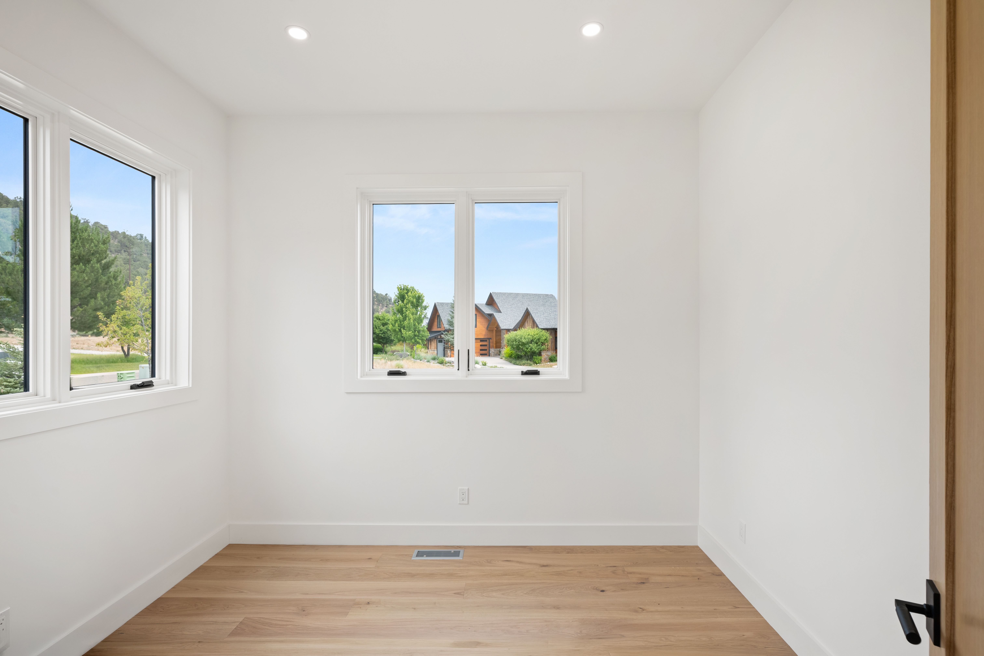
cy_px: 328
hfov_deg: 93.3
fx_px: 465
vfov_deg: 70.4
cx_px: 492
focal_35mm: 17
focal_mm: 17
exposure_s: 1/30
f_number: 7.1
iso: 500
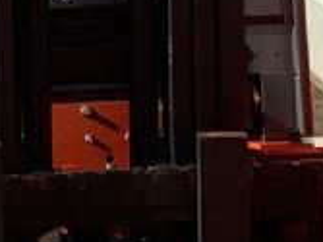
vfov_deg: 6.2
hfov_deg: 8.3
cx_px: 52
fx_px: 2219
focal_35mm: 238
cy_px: -105
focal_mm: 3.3
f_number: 2.4
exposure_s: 1/1164
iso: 25
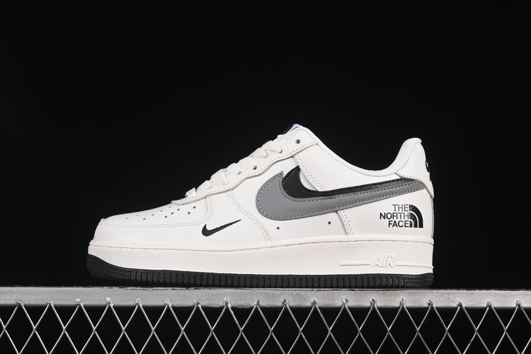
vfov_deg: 18.2
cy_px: 177
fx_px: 1106
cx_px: 266
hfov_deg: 27.0
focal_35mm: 75
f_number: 8
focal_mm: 50
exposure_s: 1/80
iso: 160
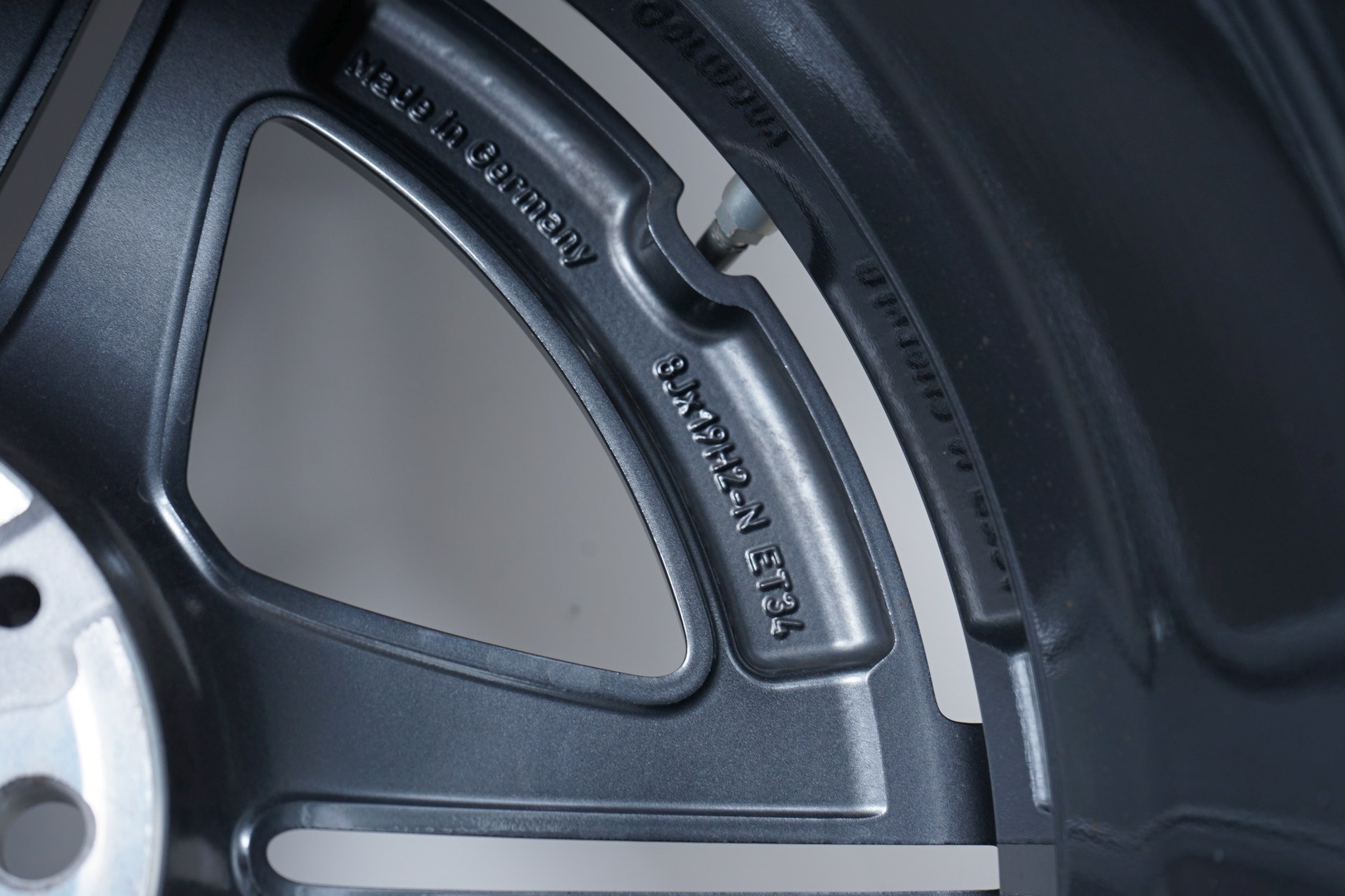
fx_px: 1980
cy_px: 450
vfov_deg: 25.5
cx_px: 670
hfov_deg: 37.5
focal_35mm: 53
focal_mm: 52
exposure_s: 1/100
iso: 250
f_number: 7.1
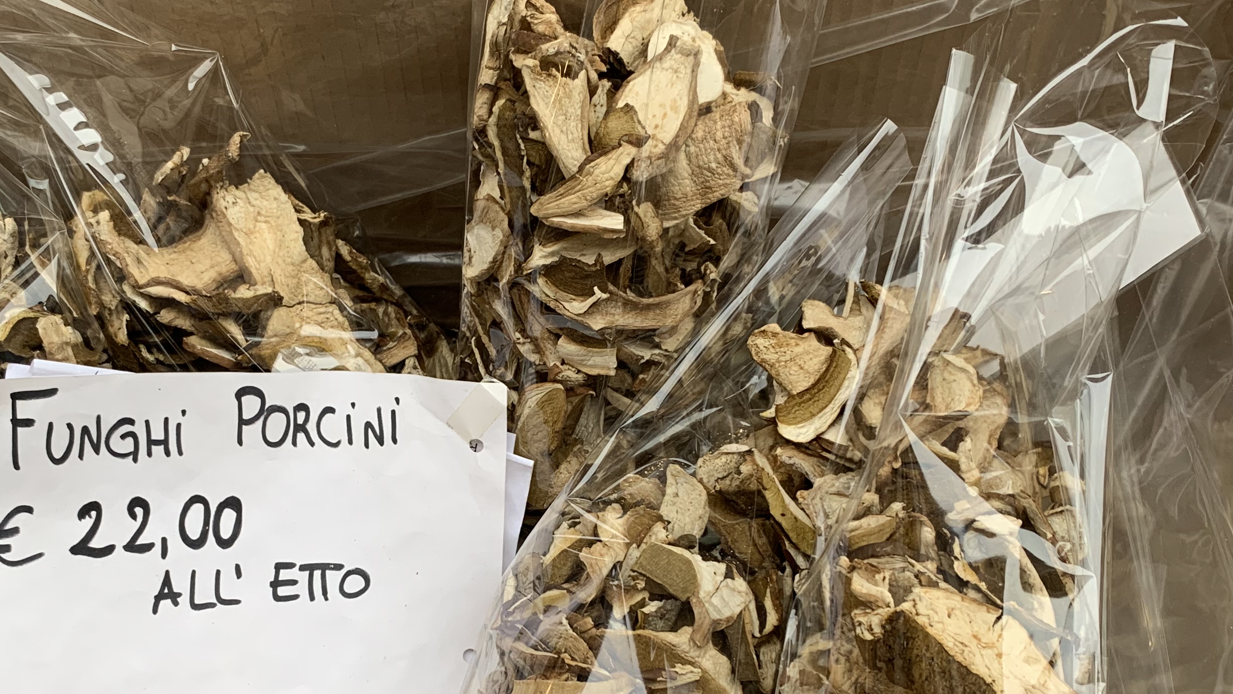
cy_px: 532
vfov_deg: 25.1
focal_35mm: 47
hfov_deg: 43.6
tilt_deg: -60.4
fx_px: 1537
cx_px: 509
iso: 50
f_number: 1.8
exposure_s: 1/121
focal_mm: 4.25
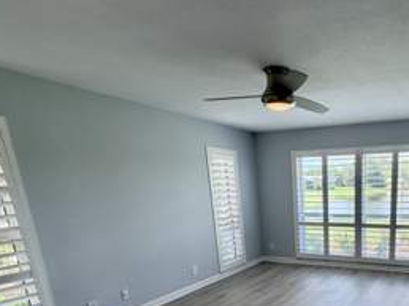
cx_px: 334
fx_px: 307
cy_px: 258
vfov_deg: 49.0
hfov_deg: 61.1
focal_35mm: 26
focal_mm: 2.22
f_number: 2.2
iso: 125
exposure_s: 1/120
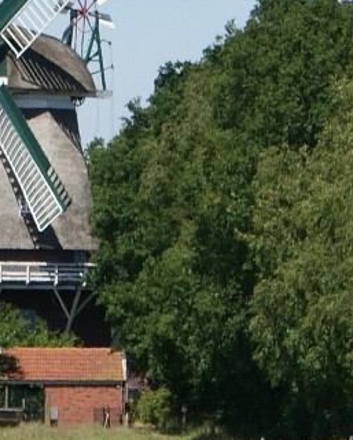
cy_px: 162
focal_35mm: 589
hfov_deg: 2.6
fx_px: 7688
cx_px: -19
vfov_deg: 3.3
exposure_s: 1/160
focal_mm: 70
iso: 100
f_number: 11
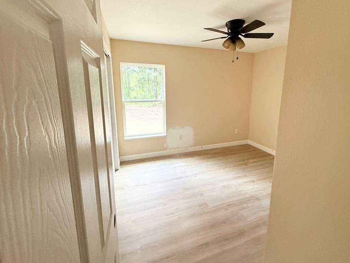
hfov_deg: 94.3
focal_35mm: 16
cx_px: 189
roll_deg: -0.8
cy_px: 116
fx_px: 162
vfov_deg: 77.8
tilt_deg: -10.9
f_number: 2.2
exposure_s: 1/99
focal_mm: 2.22
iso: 320
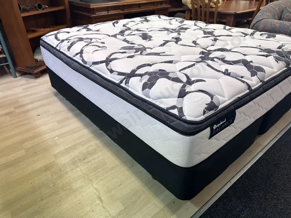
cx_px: 146
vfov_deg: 56.8
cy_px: 109
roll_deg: +1.8
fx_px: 202
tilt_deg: -32.1
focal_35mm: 24
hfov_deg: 71.6
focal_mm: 6.86
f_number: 1.78
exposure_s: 1/100
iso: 125
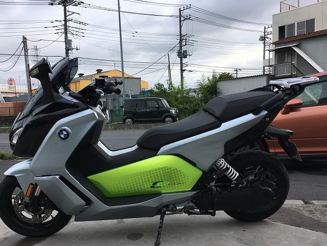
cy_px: 138
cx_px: 152
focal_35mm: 33
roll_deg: +2.0
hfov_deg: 55.3
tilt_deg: -7.3
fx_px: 312
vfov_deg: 42.9
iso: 25
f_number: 2.2
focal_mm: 4.15
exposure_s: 1/615
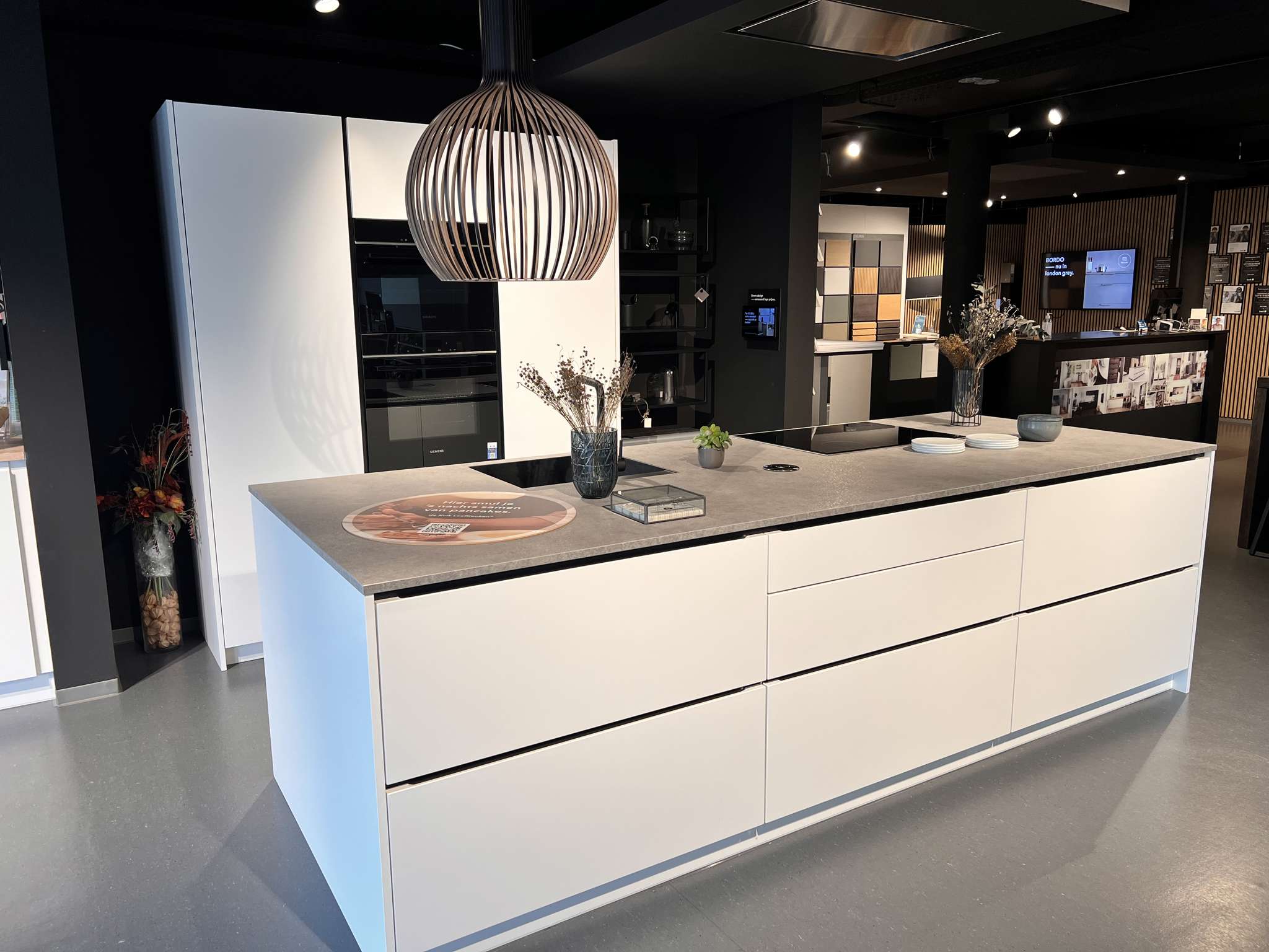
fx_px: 953
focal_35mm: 26
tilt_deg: -11.2
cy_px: 476
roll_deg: +0.6
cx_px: 634
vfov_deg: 53.1
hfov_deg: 67.3
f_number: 1.5
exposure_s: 1/100
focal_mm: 5.7
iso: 50
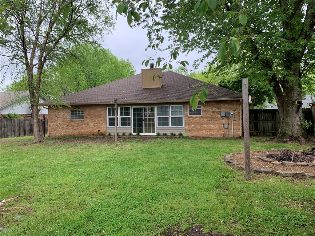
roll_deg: +0.6
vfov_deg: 53.1
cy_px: 118
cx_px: 158
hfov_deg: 67.3
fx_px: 237
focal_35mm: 26
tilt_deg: +0.3
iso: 25
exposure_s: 1/485
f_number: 1.8
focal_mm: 4.25
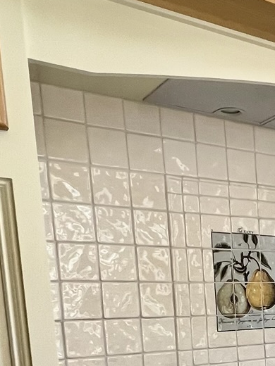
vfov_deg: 34.1
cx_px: 336
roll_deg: +2.5
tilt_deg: -7.6
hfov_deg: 25.8
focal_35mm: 50
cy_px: 384
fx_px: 530
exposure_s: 1/99
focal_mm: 1.57
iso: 200
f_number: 1.8
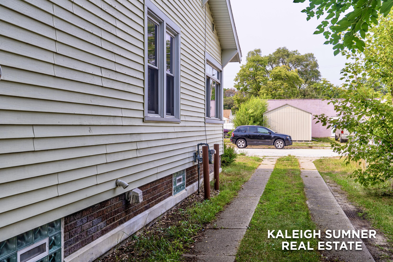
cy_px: 131
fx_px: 382
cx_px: 196
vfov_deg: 37.9
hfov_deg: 54.4
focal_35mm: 35
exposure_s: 1/500
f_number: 8
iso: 100
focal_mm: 35
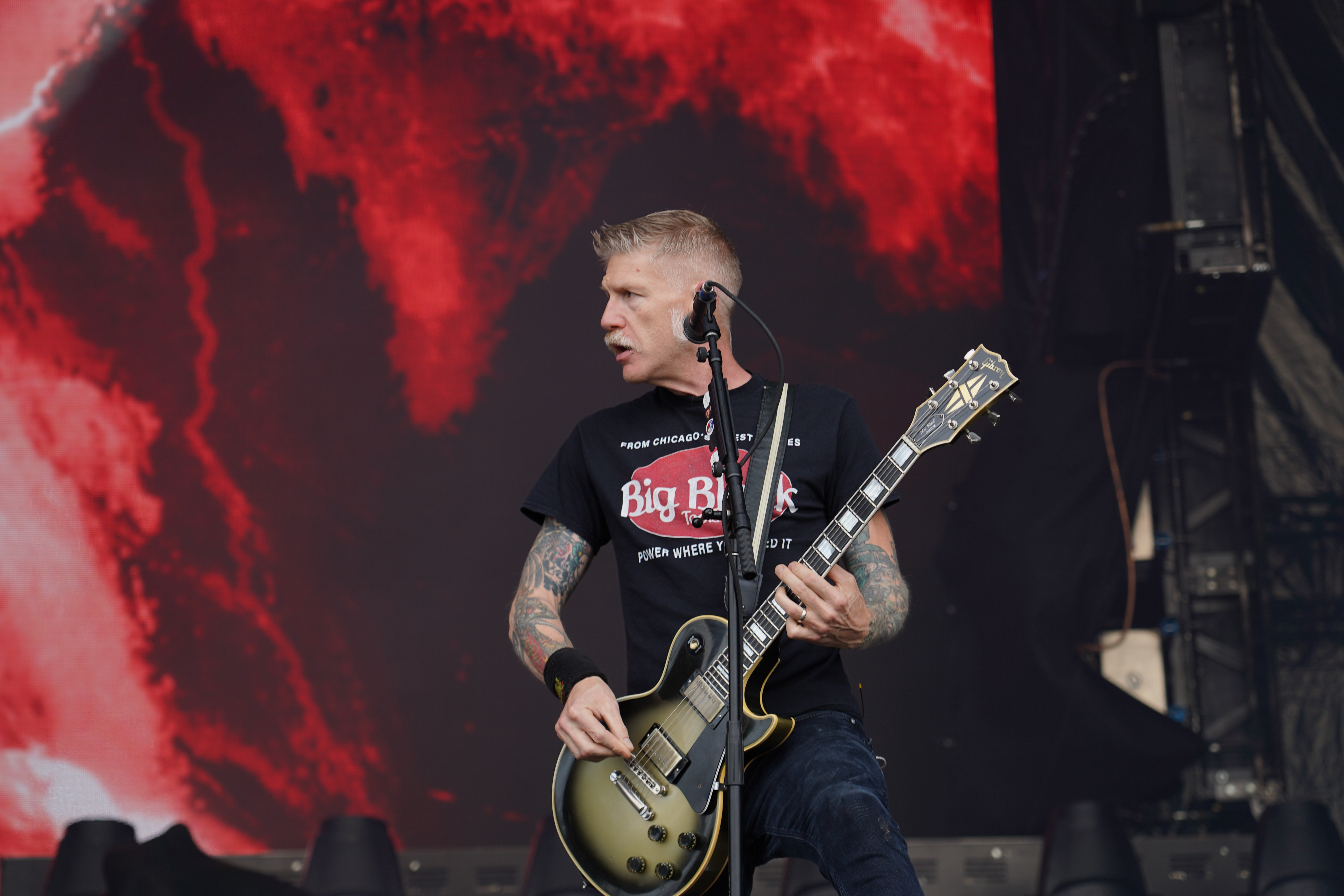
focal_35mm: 105
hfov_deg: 19.5
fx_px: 3920
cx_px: 672
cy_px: 448
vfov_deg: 13.0
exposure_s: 1/160
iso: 100
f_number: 4.5
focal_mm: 105
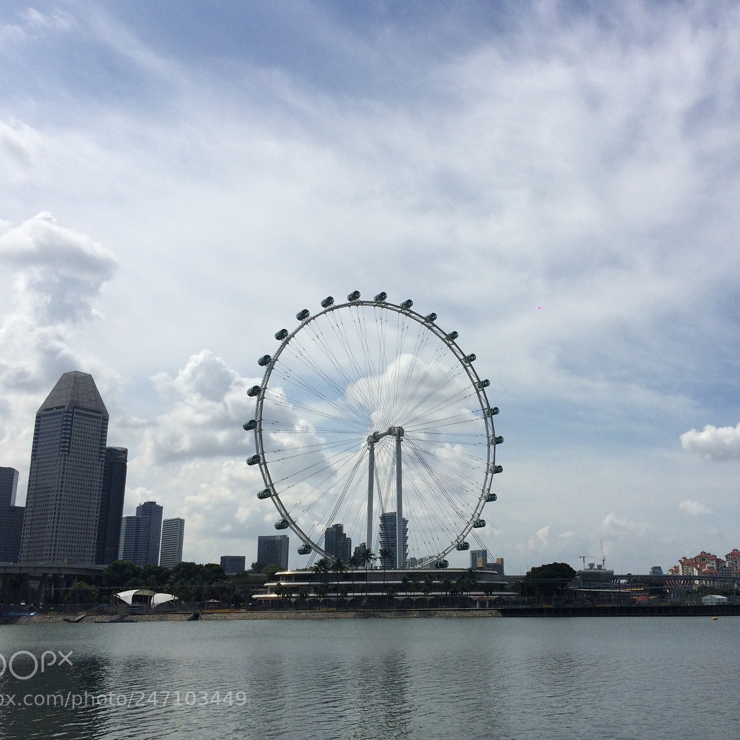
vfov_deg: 47.2
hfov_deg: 47.1
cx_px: 421
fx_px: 847
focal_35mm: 35
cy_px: 369
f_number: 2.2
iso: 40
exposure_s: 1/8264
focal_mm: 4.15
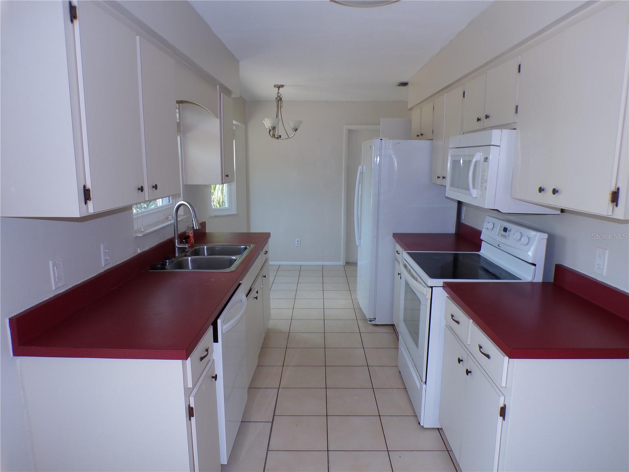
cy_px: 236
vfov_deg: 56.8
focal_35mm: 24
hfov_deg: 71.6
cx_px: 314
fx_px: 436
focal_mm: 4.3
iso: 100
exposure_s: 1/38
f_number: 4.4
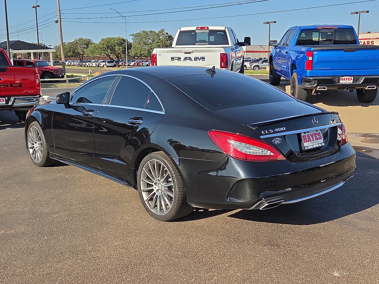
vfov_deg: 36.8
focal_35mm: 39
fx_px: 427
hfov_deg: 47.9
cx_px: 190
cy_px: 142
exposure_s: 1/1667
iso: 25
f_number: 1.8
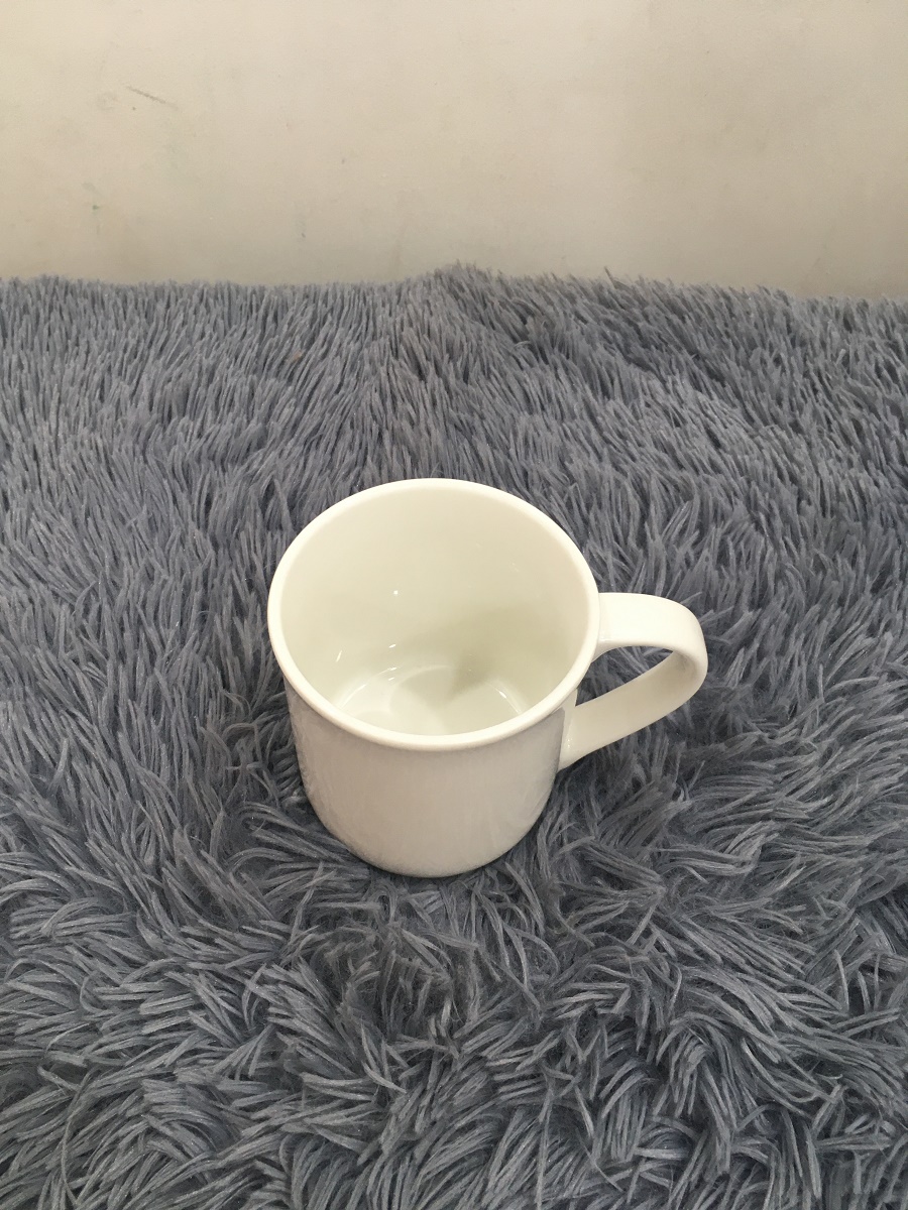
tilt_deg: -54.1
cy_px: 605
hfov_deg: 48.2
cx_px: 454
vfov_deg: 61.7
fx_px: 1014
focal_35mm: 29
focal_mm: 4.15
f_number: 2.2
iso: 80
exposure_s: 1/33
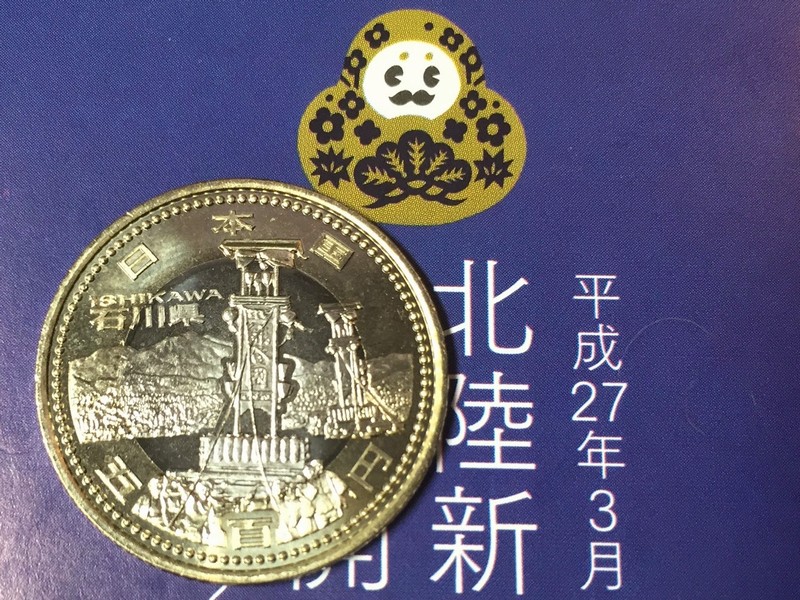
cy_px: 300
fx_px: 670
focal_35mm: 29
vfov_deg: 48.2
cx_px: 400
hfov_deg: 61.7
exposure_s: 1/30
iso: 32
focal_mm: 4.15
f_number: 2.2
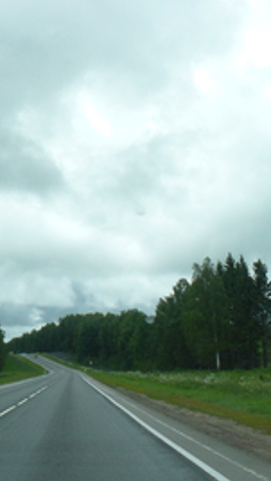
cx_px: 56
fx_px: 842
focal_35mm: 66
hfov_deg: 18.1
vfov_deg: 31.8
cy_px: 296
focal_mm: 6
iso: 100
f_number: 5.6
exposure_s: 1/320
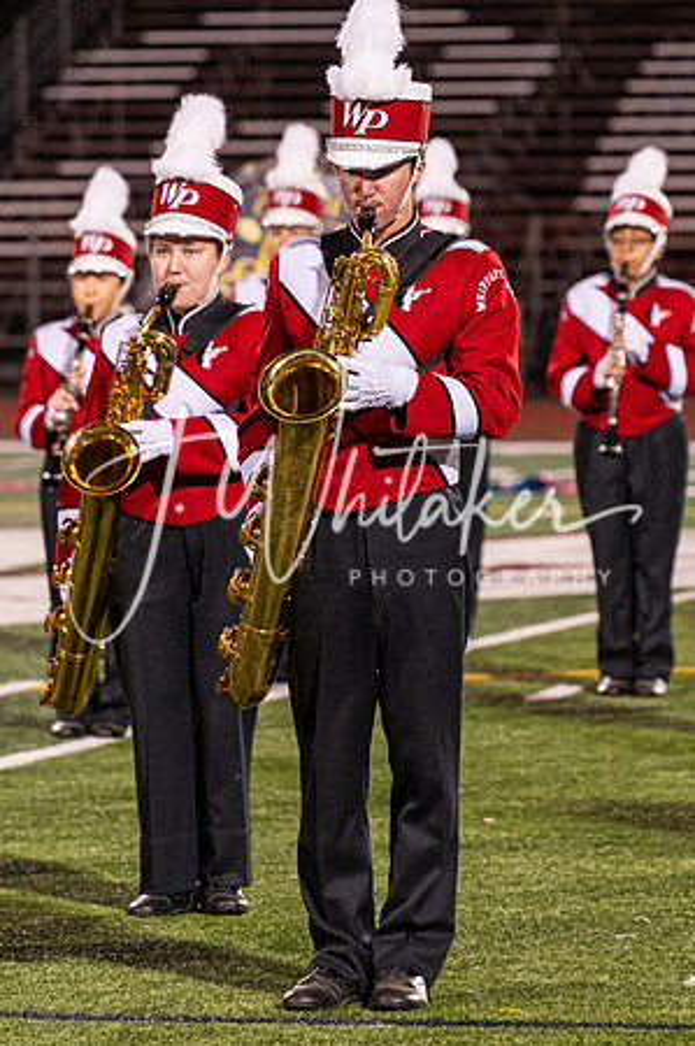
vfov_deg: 7.8
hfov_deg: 5.2
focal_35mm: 264
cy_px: 609
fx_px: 7676
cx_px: 453
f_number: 4
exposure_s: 1/200
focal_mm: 150
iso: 3200
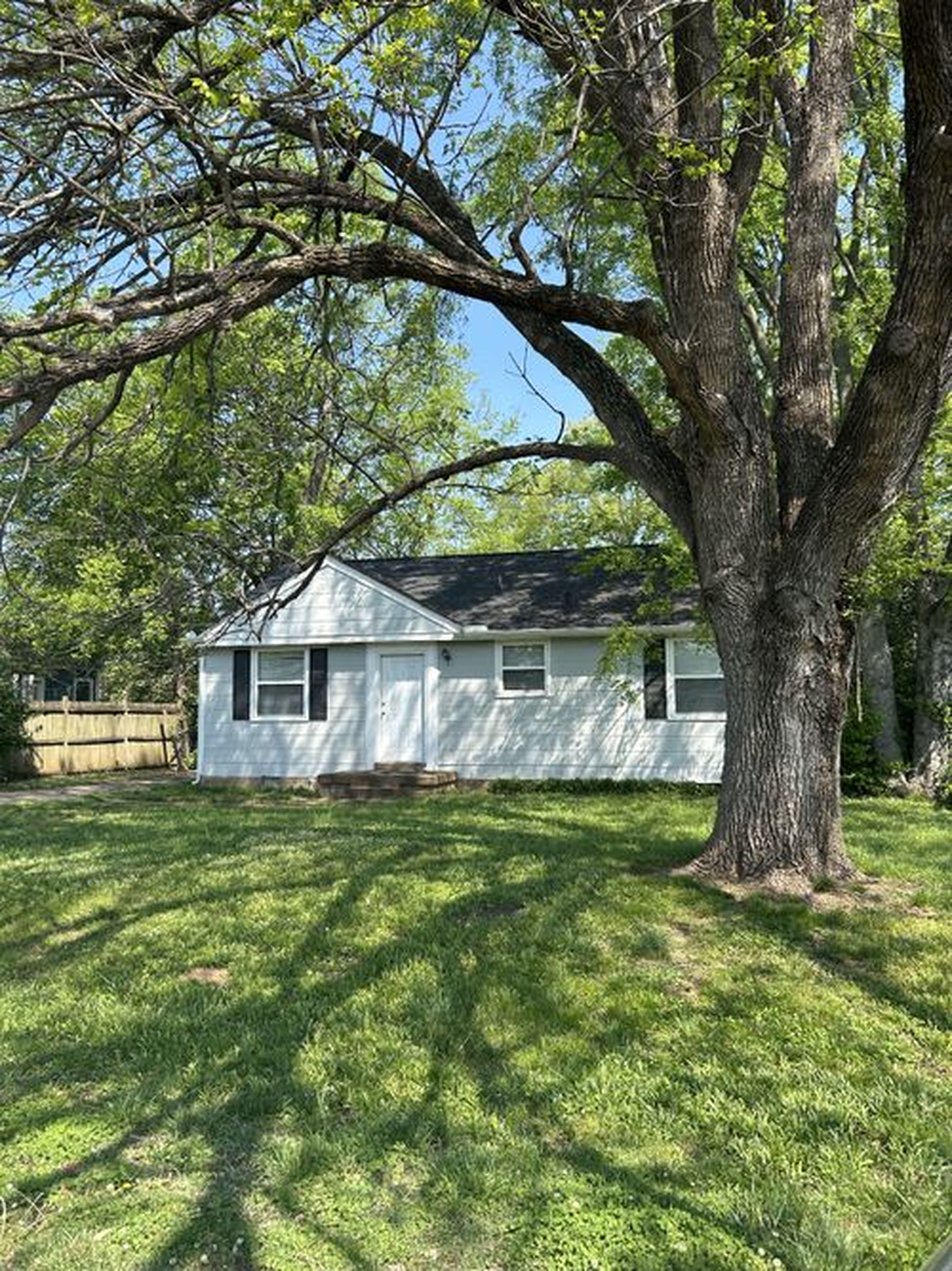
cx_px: 476
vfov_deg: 67.3
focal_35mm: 26
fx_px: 954
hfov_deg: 53.0
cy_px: 636
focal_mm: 5.7
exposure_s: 1/1575
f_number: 1.5
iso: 50
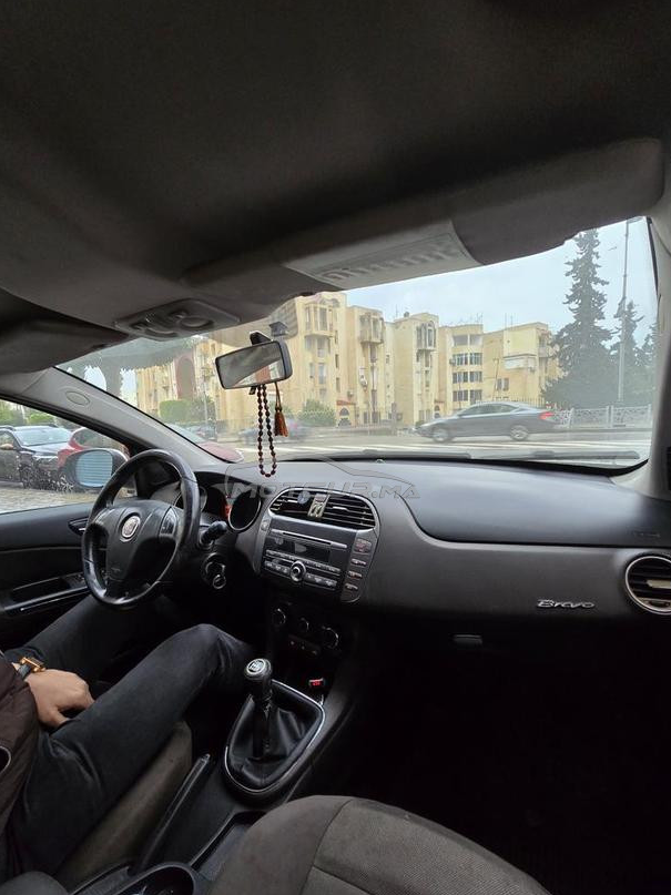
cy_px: 475
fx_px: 362
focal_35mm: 14
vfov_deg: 101.9
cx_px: 322
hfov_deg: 85.6
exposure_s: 1/50
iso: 200
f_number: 2.2
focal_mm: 2.2
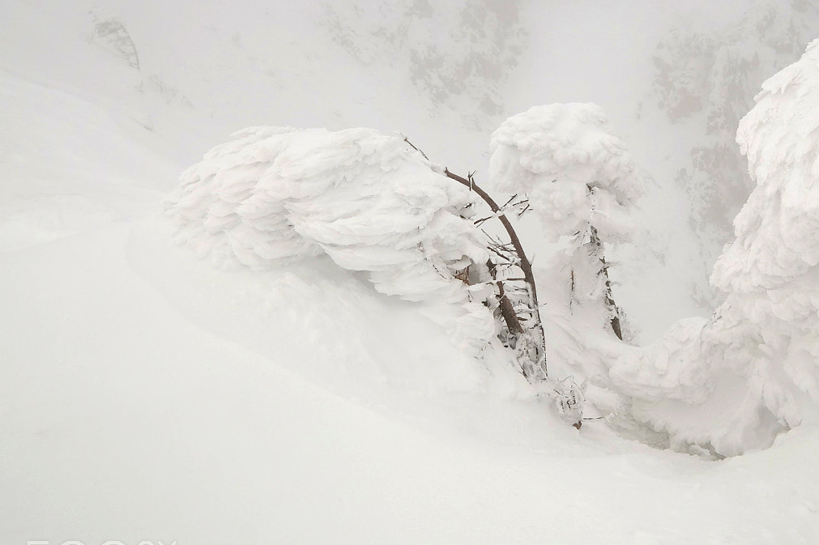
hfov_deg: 34.3
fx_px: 1296
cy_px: 234
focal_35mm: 57
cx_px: 624
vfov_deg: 23.7
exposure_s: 1/250
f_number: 11
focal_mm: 24
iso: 320
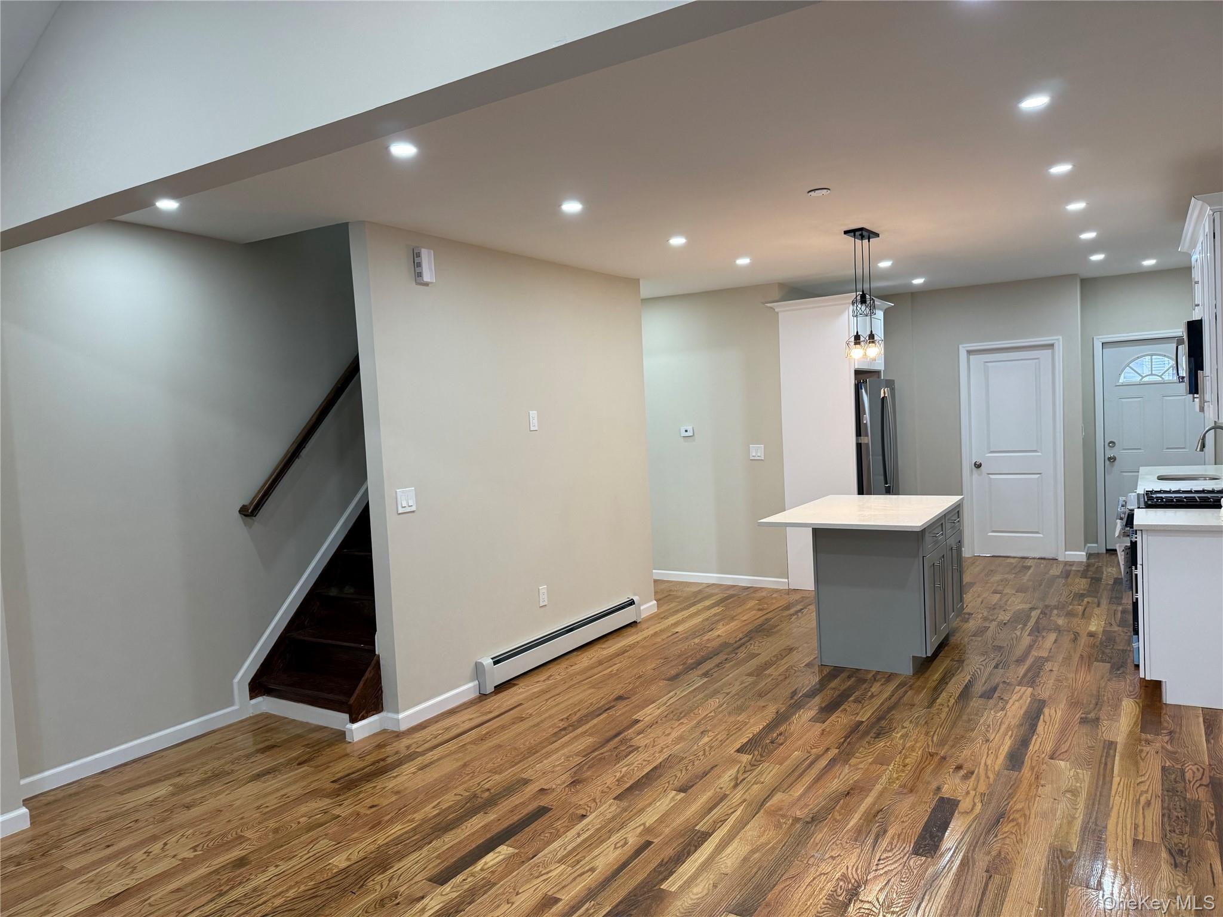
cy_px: 458
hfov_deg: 71.6
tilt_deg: -4.5
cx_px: 612
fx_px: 848
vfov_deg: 56.8
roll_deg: +2.4
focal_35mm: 24
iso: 200
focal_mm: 6.76
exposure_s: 1/120
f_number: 1.78
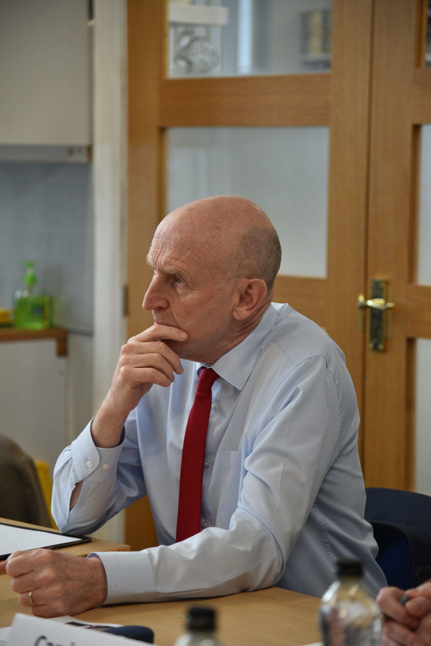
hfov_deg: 11.4
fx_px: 2153
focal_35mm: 120
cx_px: 216
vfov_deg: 17.1
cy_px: 323
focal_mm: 120
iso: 800
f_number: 4
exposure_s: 1/200
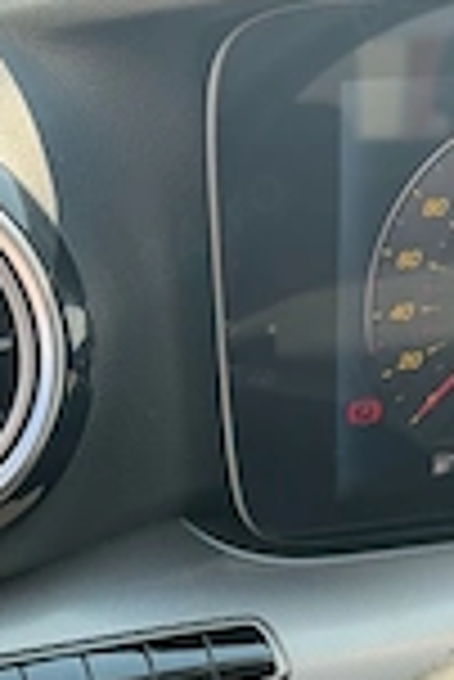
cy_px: 685
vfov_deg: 28.5
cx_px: 229
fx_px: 1246
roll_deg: +0.9
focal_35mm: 66
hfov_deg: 20.7
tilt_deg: -35.3
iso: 100
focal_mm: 6.76
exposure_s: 1/342
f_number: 1.78
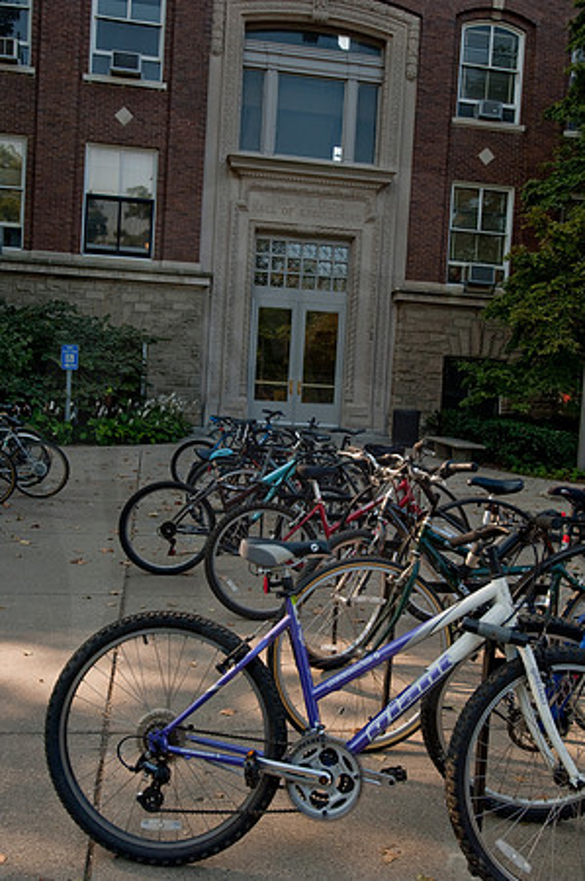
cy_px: 440
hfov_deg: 36.8
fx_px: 879
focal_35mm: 36
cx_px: 292
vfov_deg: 53.2
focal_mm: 24
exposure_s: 1/200
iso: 100
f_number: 7.1
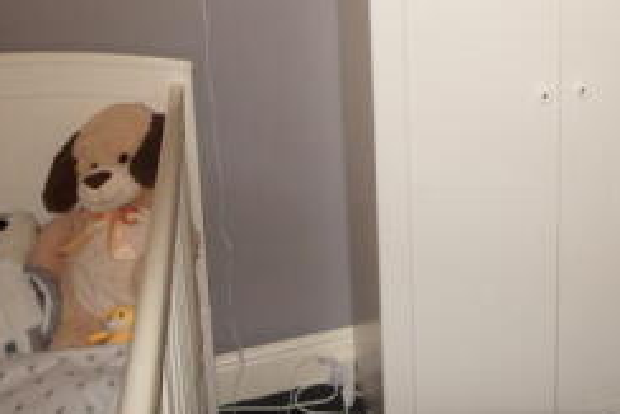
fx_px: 764
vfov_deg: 28.6
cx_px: 562
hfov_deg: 40.7
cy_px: 6
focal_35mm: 44
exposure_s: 1/60
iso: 800
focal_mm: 11
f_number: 4.5
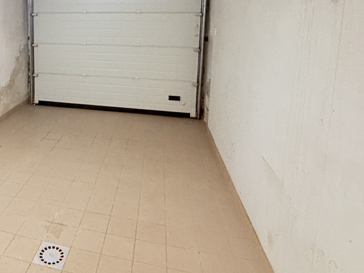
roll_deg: +0.2
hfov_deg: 55.1
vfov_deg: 44.6
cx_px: 65
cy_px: 55
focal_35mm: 30
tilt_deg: -7.8
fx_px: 315
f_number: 2.2
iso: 500
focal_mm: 2.22
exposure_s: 1/50
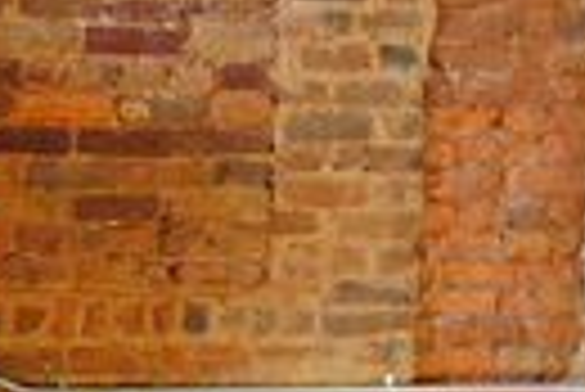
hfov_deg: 16.5
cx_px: -423
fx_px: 1724
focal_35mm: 106
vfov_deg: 12.7
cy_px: -65
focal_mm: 18
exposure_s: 1/30
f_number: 3.5
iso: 560
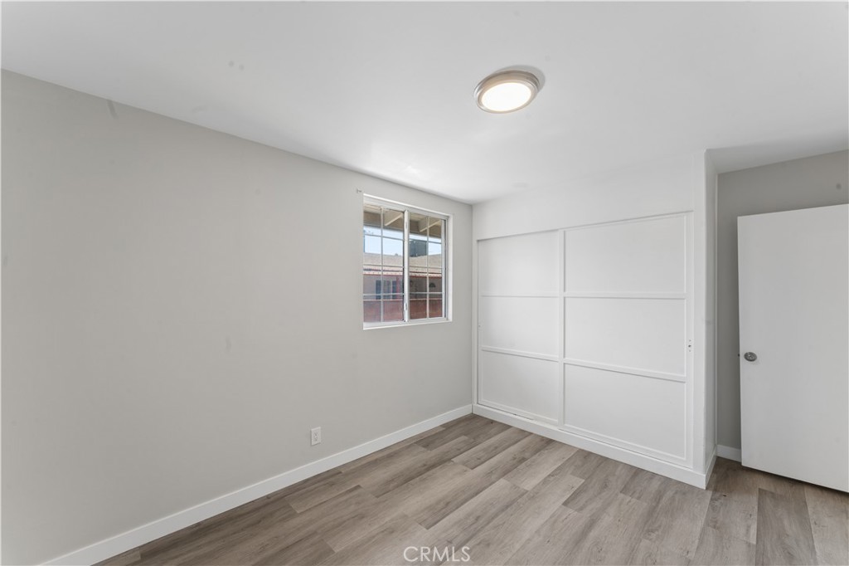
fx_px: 330
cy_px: 283
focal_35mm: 14
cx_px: 424
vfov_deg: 81.2
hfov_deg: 104.3
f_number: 13
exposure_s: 1/5
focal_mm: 14
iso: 100
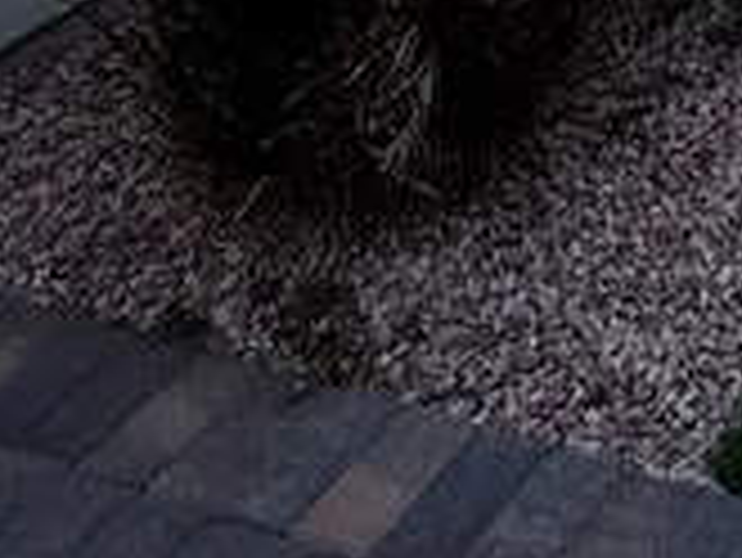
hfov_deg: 19.9
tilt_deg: +0.1
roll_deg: +2.0
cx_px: 1070
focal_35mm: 87
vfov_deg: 12.0
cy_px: -940
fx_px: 1866
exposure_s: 1/830
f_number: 2.2
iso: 50
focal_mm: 2.22
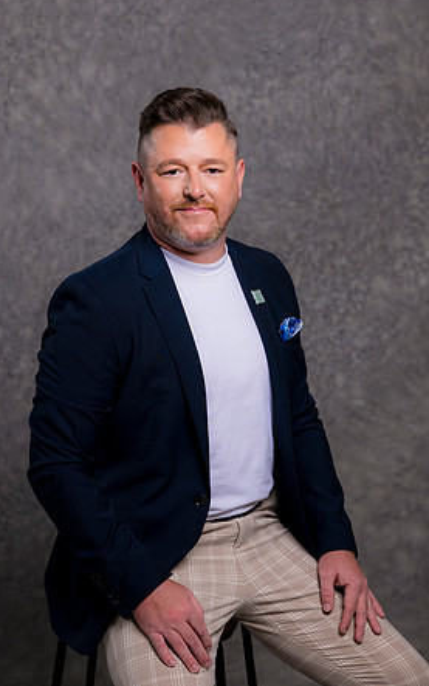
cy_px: 339
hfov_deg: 14.9
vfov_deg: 23.5
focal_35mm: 88
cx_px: 203
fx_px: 1646
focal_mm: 85
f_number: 5
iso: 100
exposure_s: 1/200
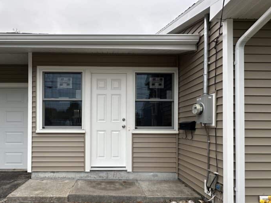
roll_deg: +0.2
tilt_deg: +1.3
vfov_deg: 62.7
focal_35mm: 21
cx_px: 106
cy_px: 125
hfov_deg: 77.9
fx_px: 164
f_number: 2.2
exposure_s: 1/99
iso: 64
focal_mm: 2.22
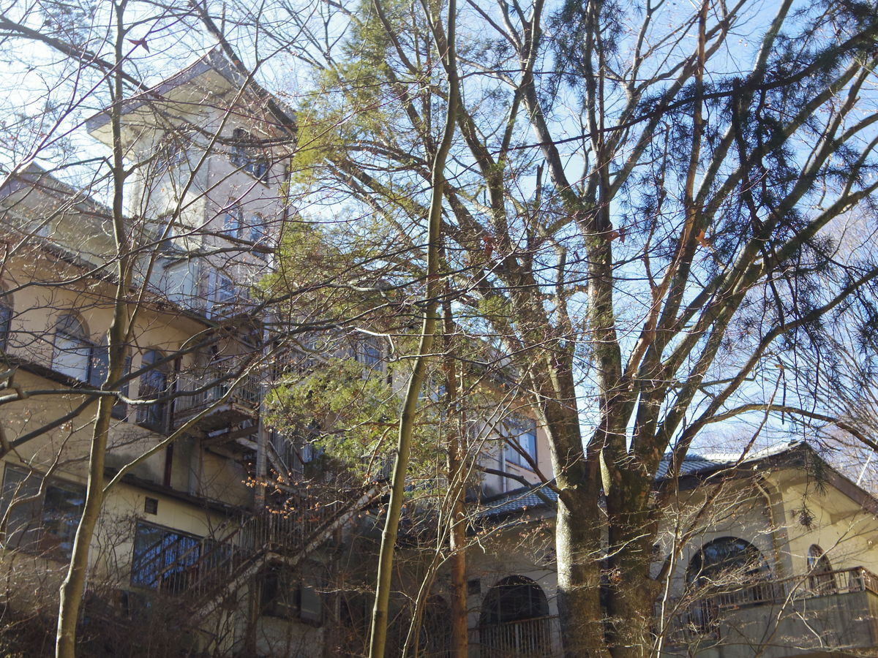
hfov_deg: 40.4
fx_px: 1192
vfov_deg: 30.9
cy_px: 329
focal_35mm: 47
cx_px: 439
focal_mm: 8.5
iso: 125
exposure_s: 1/400
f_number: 3.2
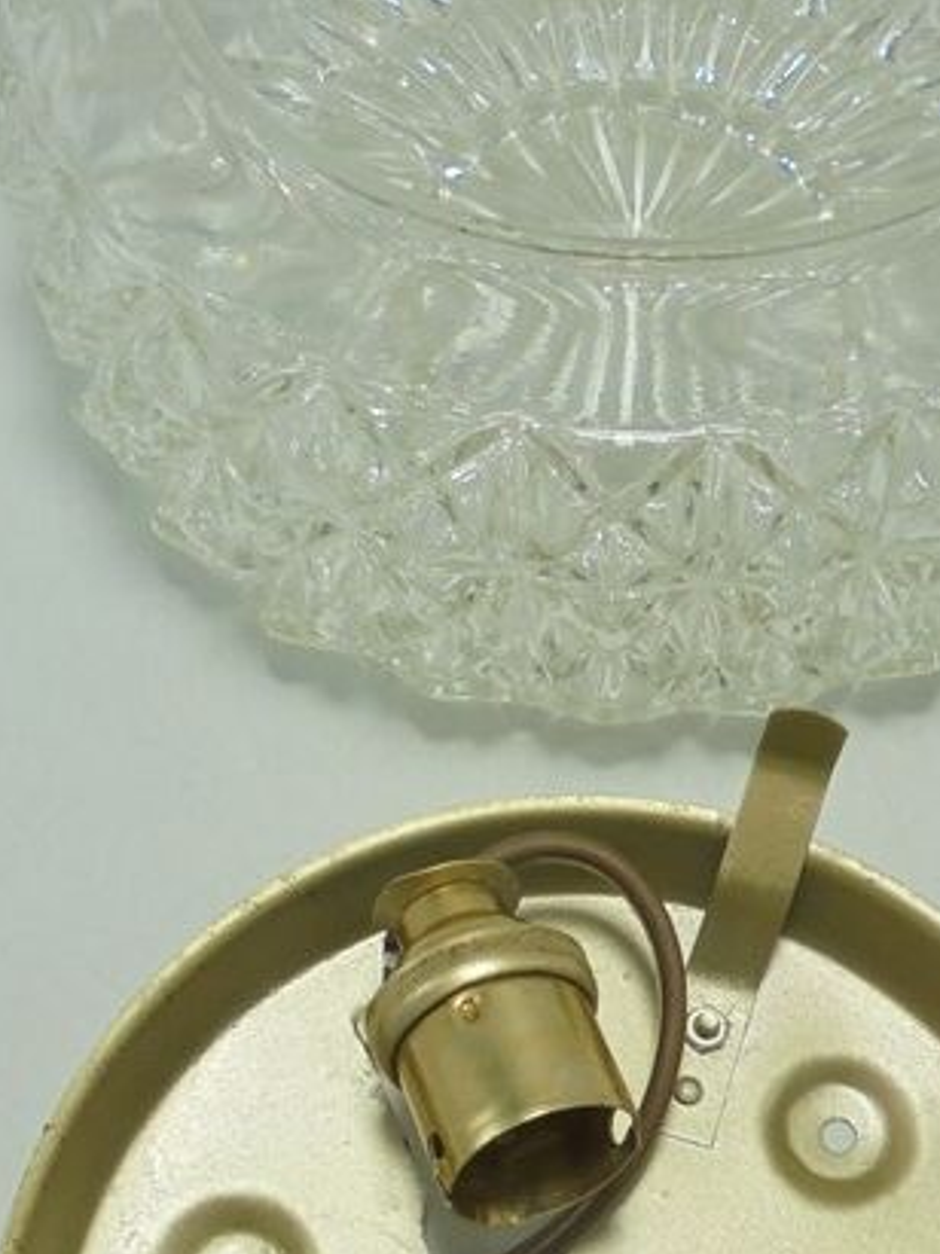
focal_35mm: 57
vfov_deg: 33.6
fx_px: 2065
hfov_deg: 25.5
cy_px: 781
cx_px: 652
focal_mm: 4.6
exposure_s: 1/160
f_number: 3.5
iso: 100
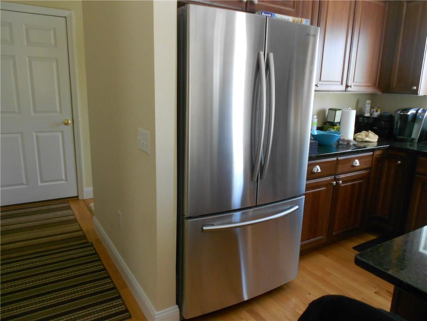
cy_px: 160
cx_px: 214
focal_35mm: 26
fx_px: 321
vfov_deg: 53.1
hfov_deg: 67.3
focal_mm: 4.6
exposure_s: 1/30
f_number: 3.2
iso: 250
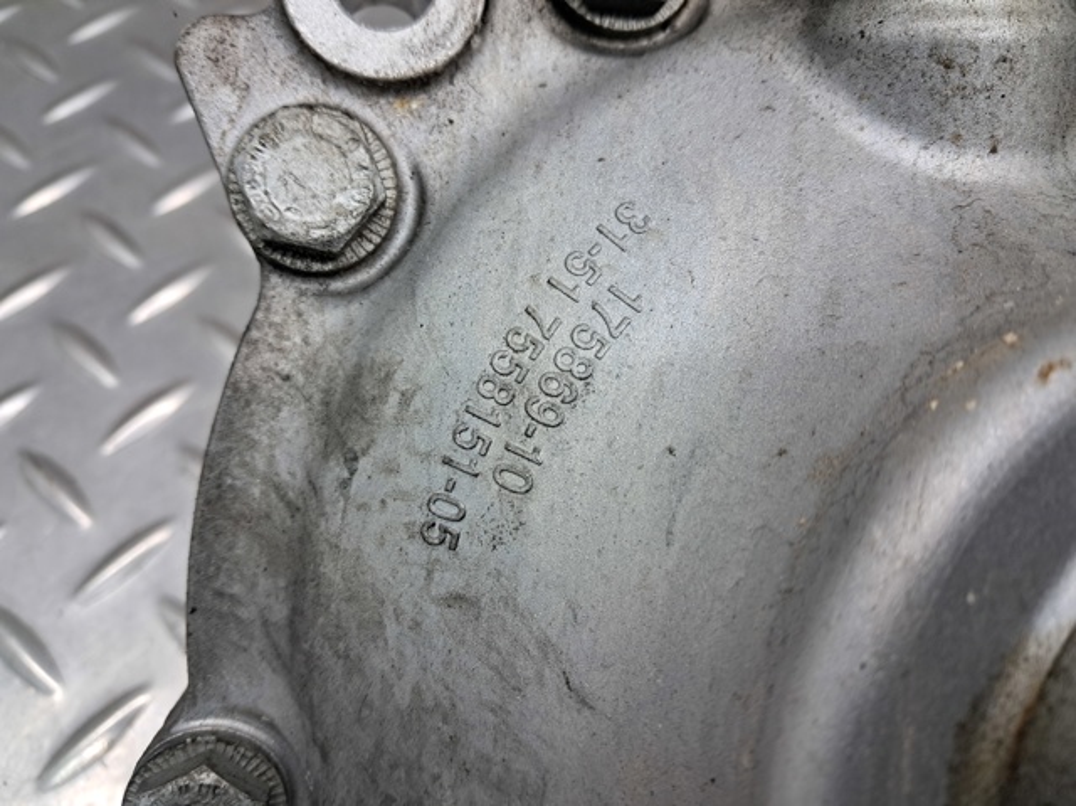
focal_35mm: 27
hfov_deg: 65.4
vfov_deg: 51.3
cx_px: 538
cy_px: 403
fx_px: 839
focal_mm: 4
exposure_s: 1/50
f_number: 1.8
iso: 100
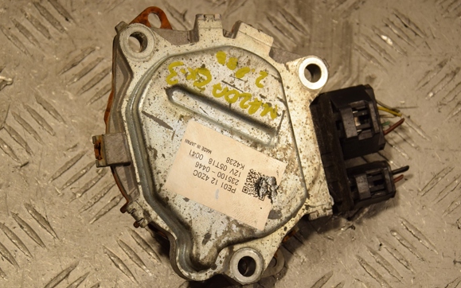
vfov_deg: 13.3
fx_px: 1231
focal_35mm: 98
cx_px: 225
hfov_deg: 21.2
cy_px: 154
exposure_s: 1/800
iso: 800
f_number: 7.1
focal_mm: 58
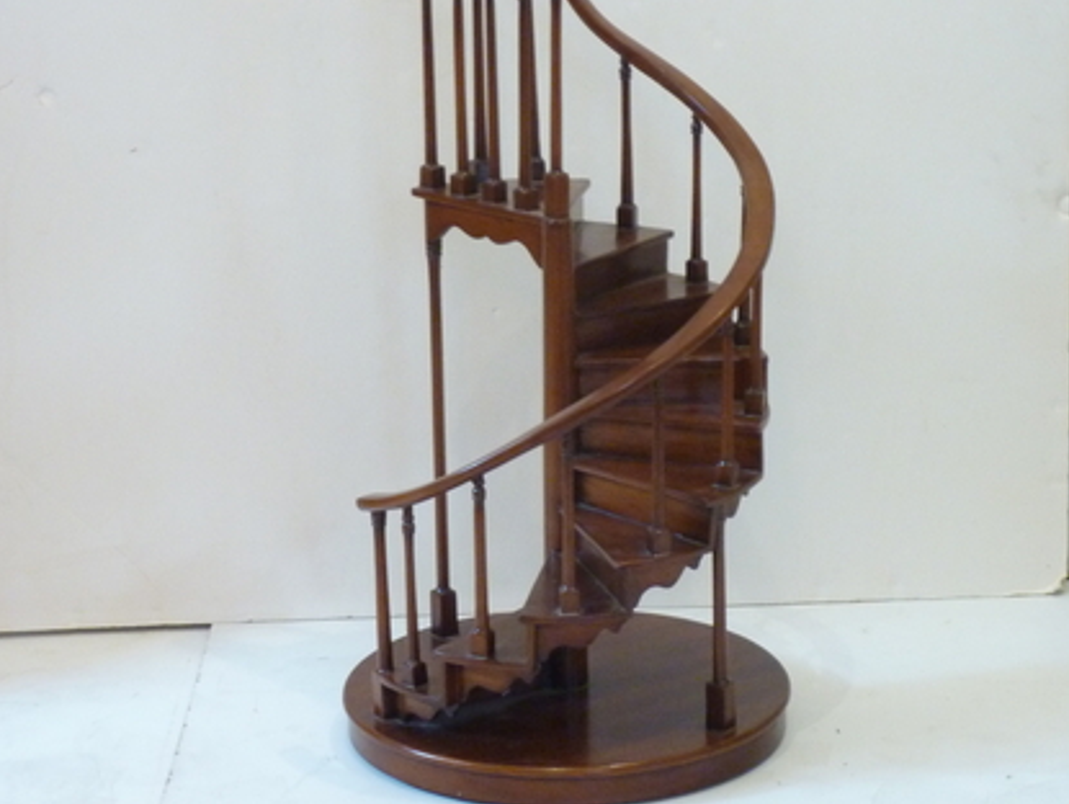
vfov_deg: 14.2
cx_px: 520
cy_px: 356
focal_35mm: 104
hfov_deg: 18.9
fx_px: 3214
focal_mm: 11.9
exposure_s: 1/8
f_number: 4.1
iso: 400
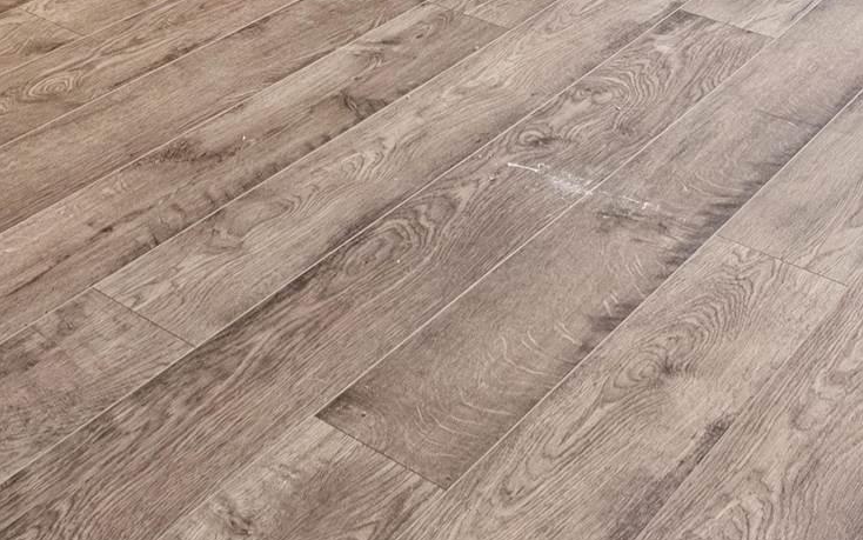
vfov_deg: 15.1
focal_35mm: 64
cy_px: -629
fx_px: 1505
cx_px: 281
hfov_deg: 31.7
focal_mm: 10
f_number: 7.1
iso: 640
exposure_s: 1
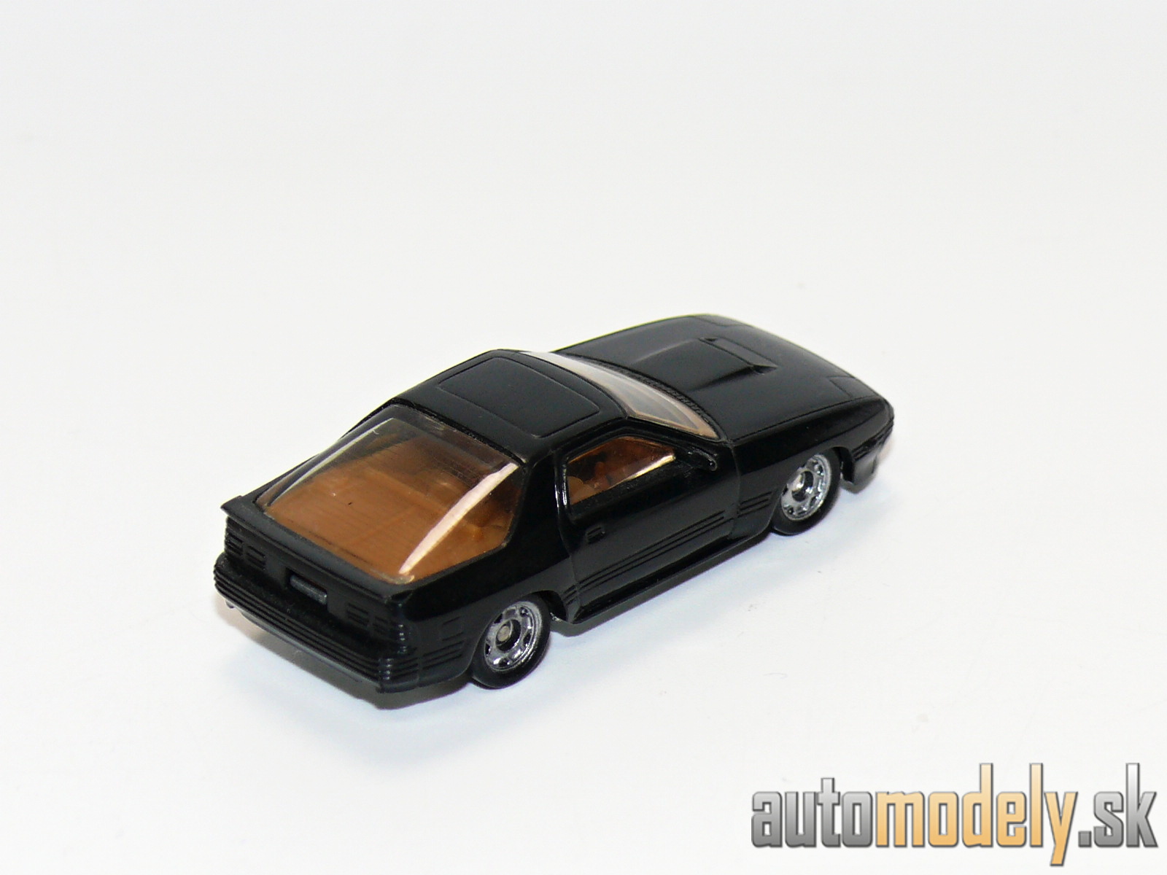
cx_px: 584
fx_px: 4922
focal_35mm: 146
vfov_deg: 10.2
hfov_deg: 13.5
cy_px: 438
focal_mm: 17.4
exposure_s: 1/30
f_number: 4
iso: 100
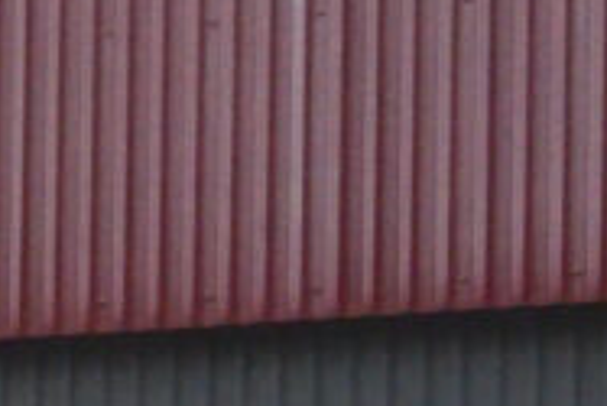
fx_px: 6496
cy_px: 604
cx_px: -951
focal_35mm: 385
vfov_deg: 3.6
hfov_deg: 5.2
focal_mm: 48
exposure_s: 1/1000
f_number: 16
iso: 3200
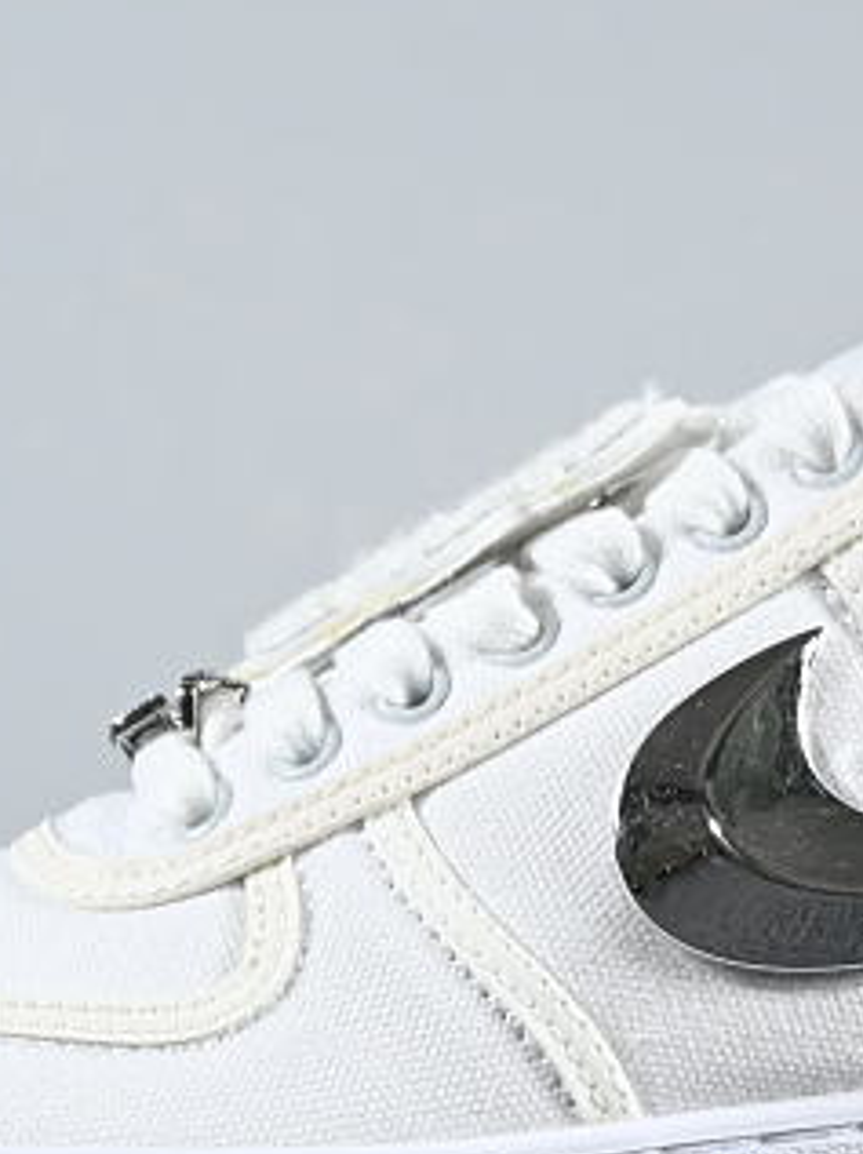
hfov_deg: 9.7
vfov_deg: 12.9
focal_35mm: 153
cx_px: 594
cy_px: 748
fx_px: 5096
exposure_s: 1/125
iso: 1000
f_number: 5.6
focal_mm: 42
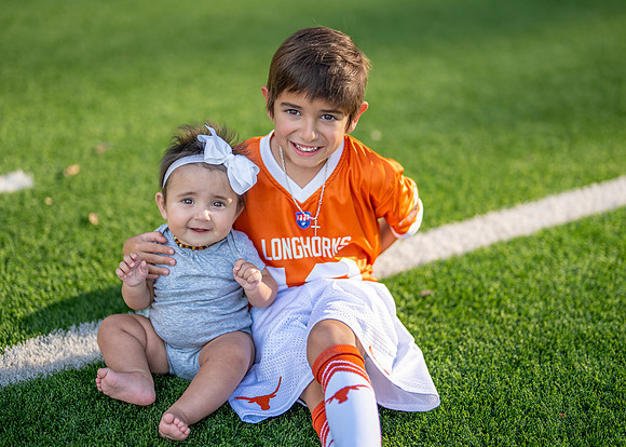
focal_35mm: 62
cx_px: 307
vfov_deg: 22.9
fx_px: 1102
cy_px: 207
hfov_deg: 31.7
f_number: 1.2
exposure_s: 1/2500
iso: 100
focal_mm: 50
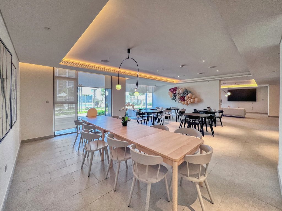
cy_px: 106
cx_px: 141
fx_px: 106
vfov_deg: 89.9
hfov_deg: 106.2
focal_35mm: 13
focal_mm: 1.6
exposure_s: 1/100
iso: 125
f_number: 1.8
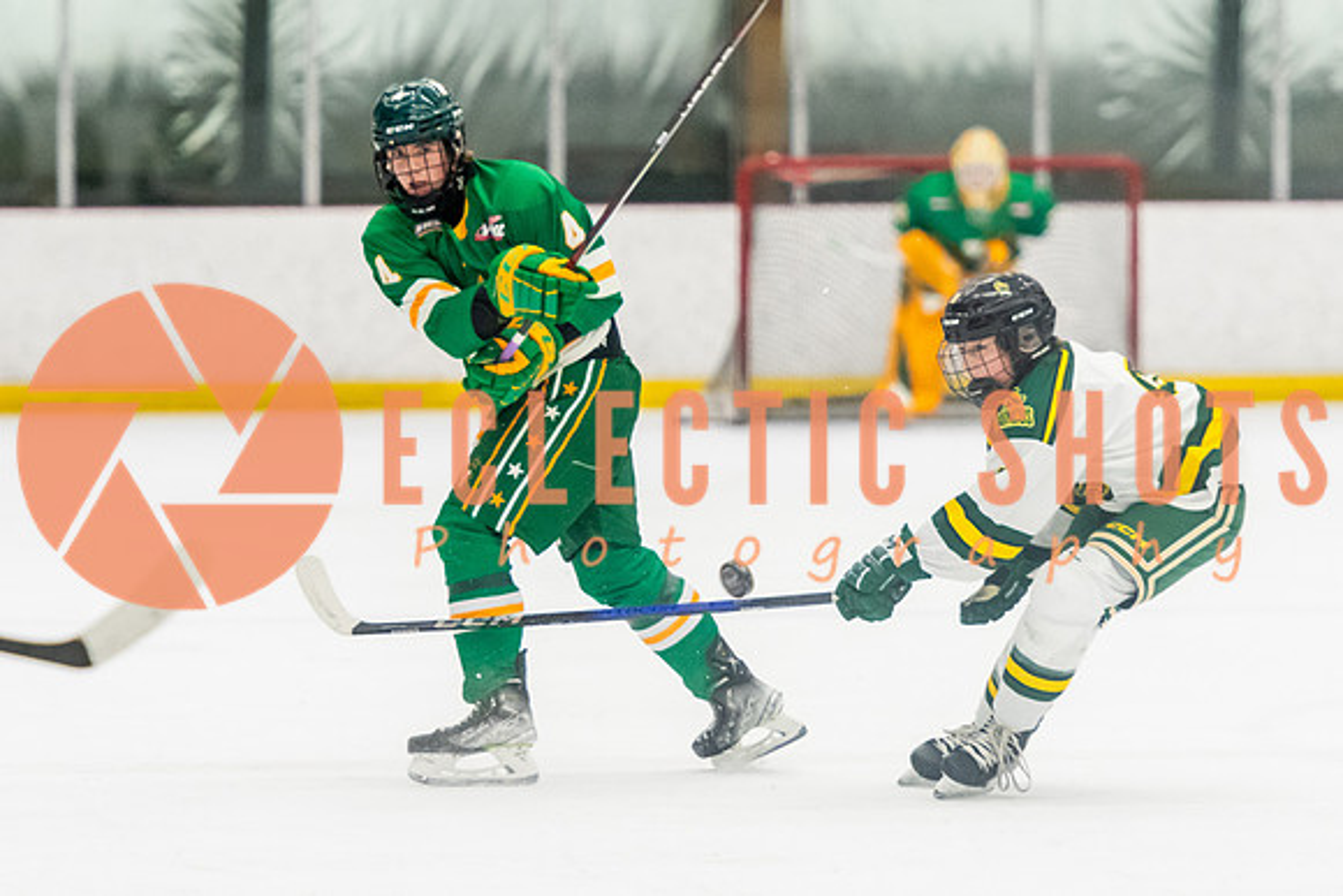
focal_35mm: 318
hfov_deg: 6.5
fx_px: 11877
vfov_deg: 4.3
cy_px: 448
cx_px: 502
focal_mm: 175
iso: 3200
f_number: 2.8
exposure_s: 1/800
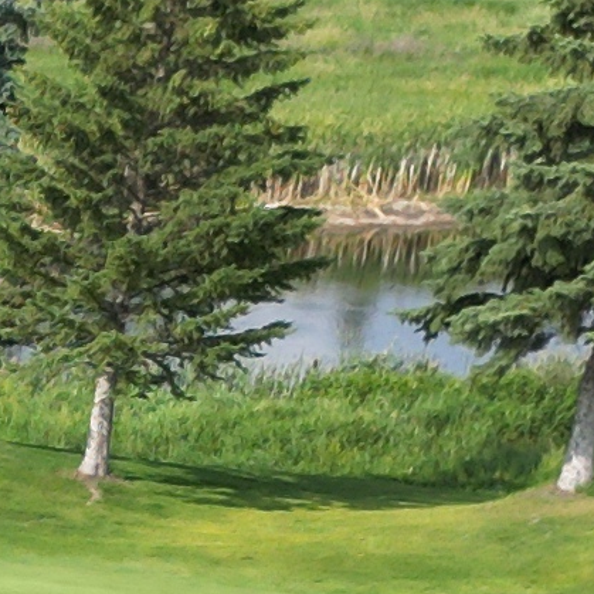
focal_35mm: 204
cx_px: -1109
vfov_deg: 7.5
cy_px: 1834
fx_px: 3960
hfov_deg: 7.6
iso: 100
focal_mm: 6.72
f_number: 1.7
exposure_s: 1/1500
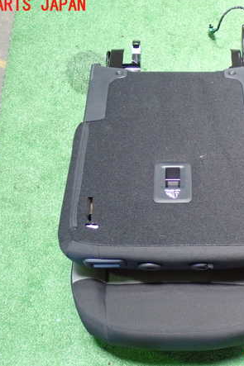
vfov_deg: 32.4
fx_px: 631
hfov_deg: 21.7
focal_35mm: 62
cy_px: 181
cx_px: 184
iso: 640
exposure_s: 1/40
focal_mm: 7.84
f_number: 2.9
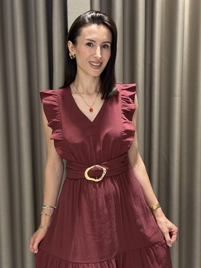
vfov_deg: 39.6
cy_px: 134
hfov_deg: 30.3
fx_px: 371
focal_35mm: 48
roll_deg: +0.6
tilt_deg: -9.5
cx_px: 100
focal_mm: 6.76
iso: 100
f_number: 1.78
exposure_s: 1/66
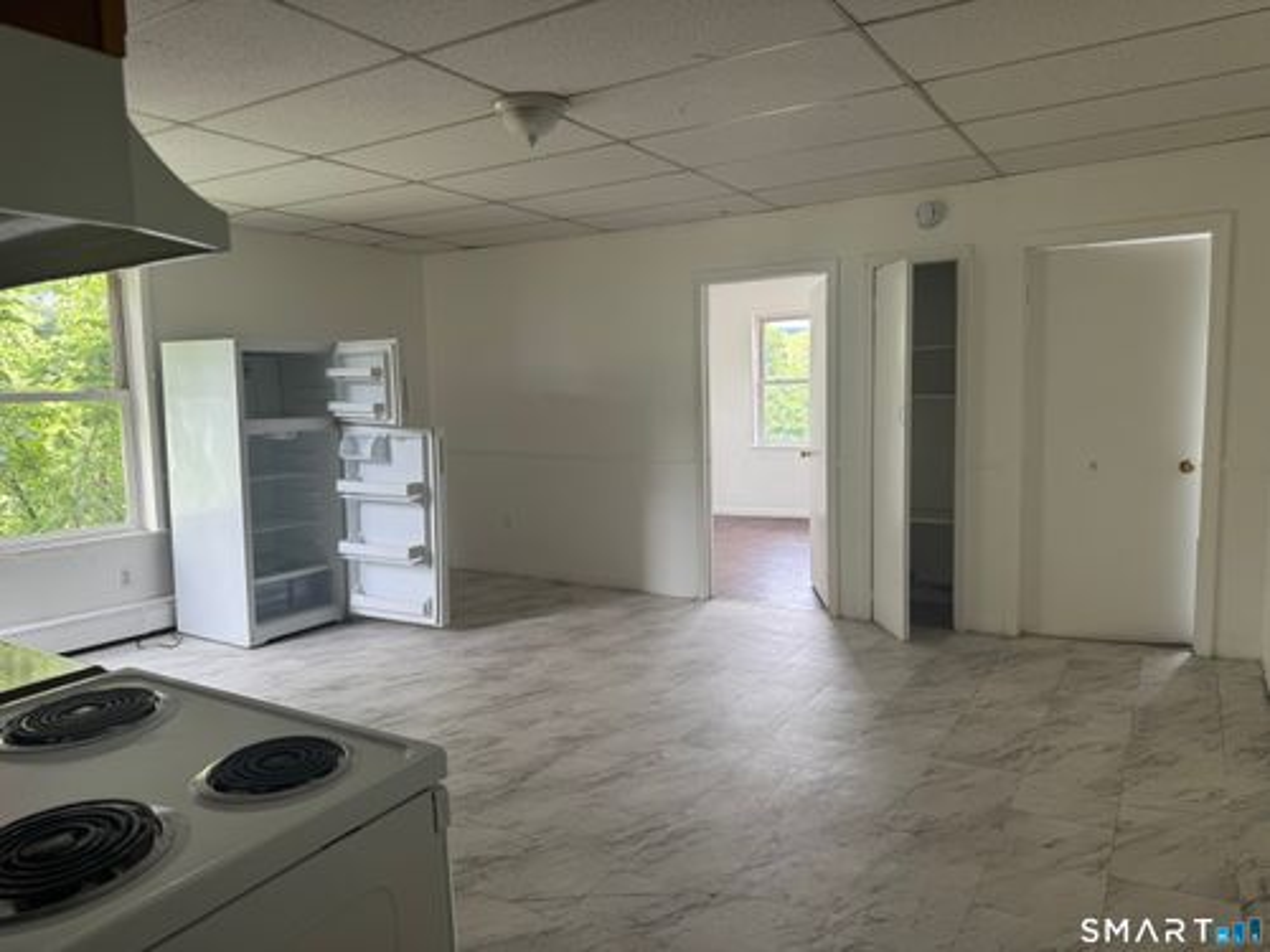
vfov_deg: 56.8
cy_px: 476
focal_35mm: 24
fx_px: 881
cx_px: 635
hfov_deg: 71.6
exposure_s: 1/121
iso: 80
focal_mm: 6.76
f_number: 1.78
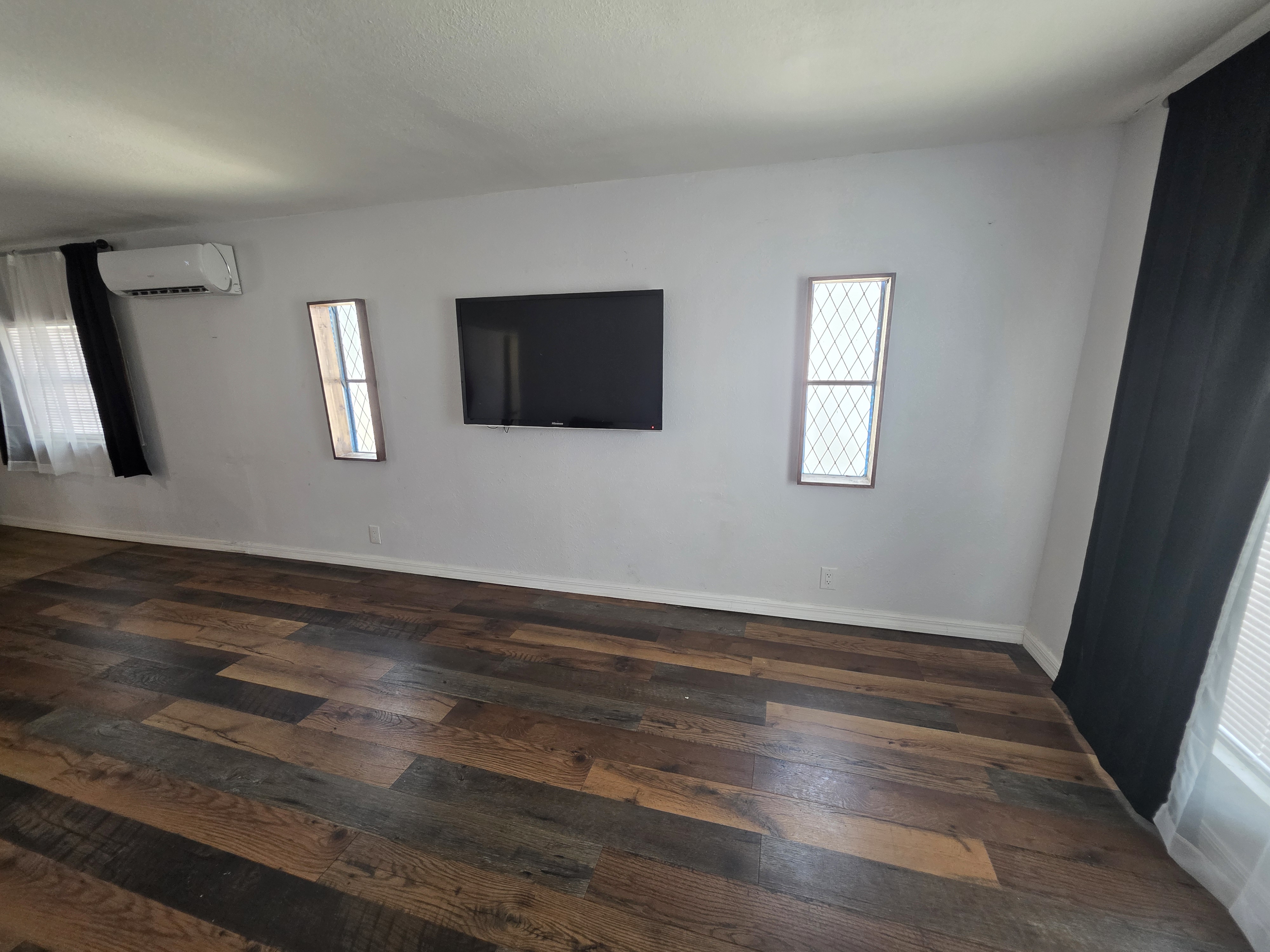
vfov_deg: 89.9
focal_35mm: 13
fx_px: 477
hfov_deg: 106.2
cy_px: 476
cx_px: 635
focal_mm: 2.2
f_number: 1.9
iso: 250
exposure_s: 1/120
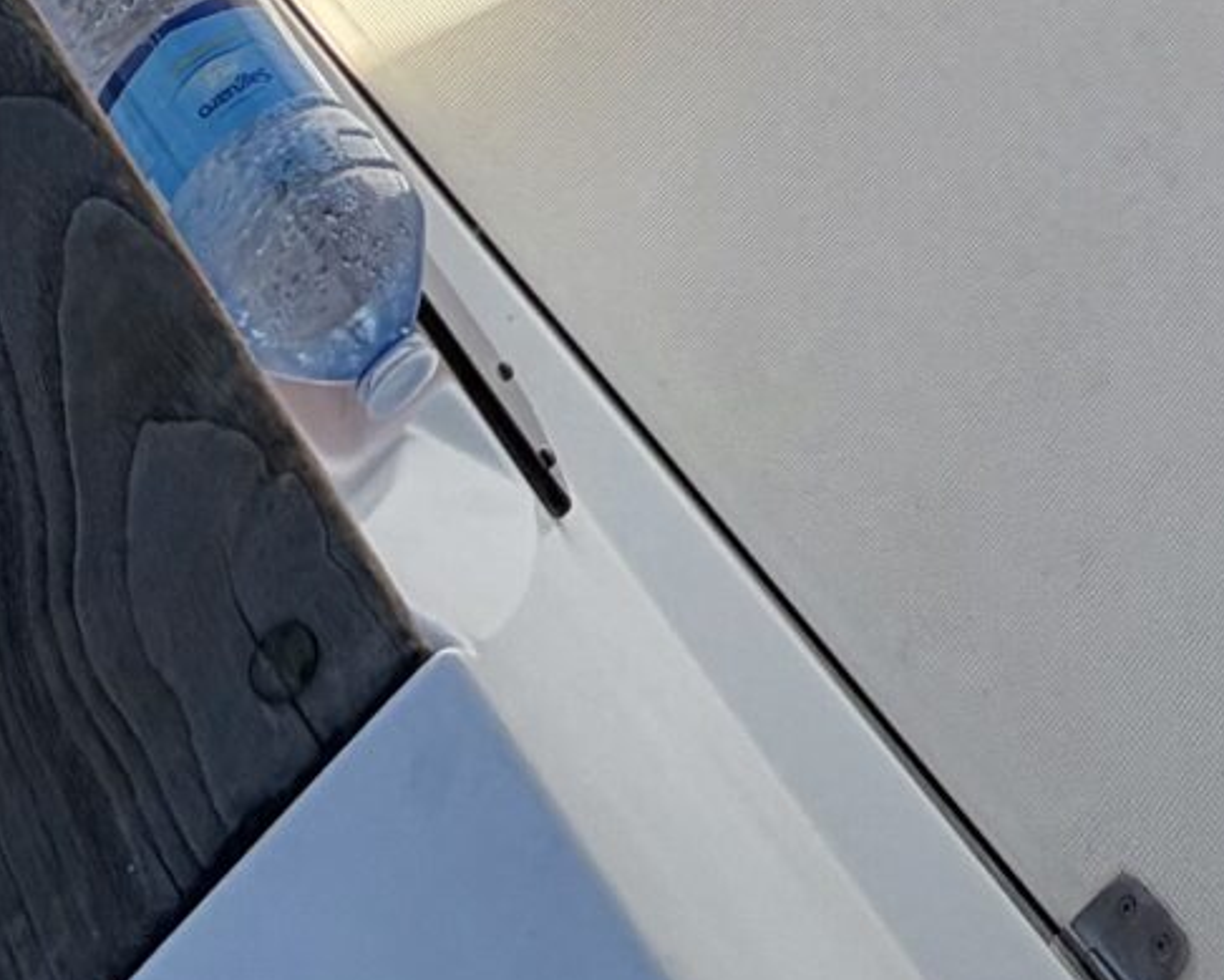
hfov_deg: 24.8
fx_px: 2609
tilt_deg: -41.8
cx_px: 1302
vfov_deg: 15.2
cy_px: -1202
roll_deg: +0.4
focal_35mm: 72
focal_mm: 2.22
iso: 20
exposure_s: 1/928
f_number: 2.2
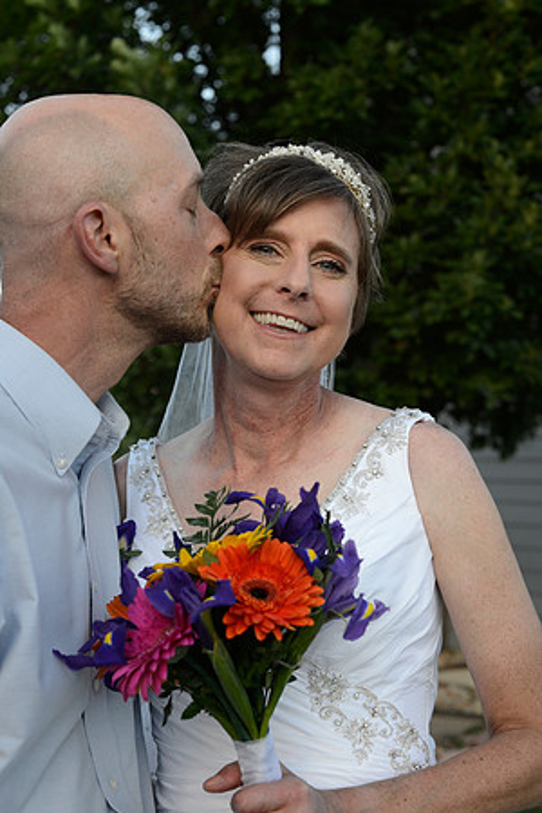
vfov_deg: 39.6
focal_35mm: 50
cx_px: 271
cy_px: 406
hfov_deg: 27.0
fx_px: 1129
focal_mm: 50
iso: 400
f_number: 5.6
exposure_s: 1/250
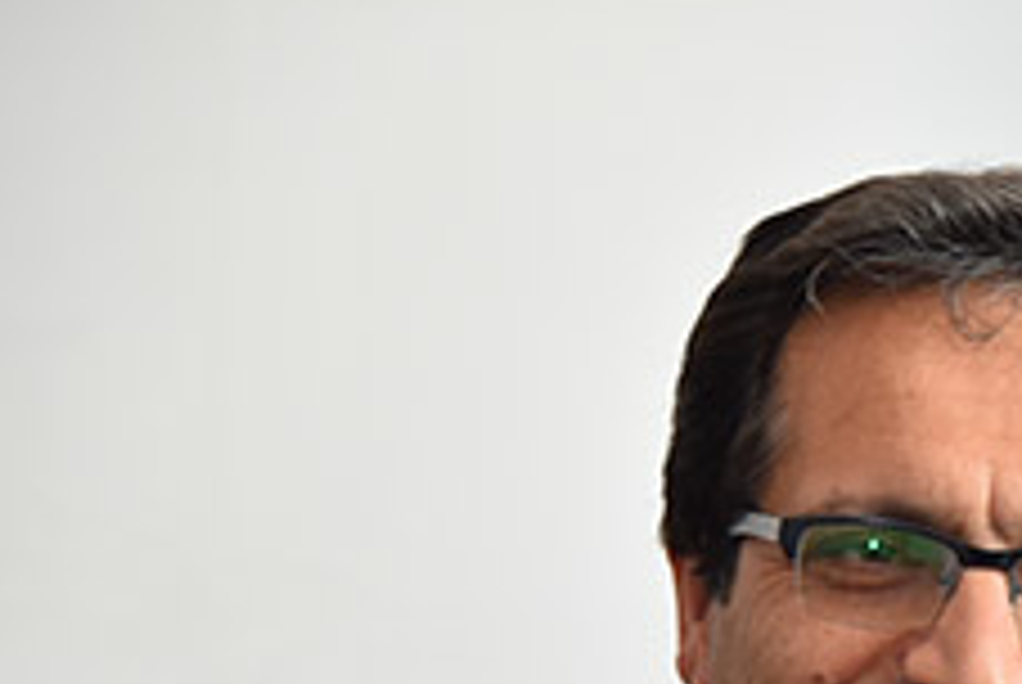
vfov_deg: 5.4
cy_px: 842
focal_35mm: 252
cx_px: 1171
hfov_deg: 8.1
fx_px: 7163
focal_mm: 95
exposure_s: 1/100
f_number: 4
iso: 1000
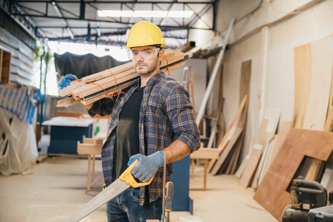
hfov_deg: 42.7
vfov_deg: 29.2
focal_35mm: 46
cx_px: 166
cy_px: 111
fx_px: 425
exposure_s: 1/160
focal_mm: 46
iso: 640
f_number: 2.8
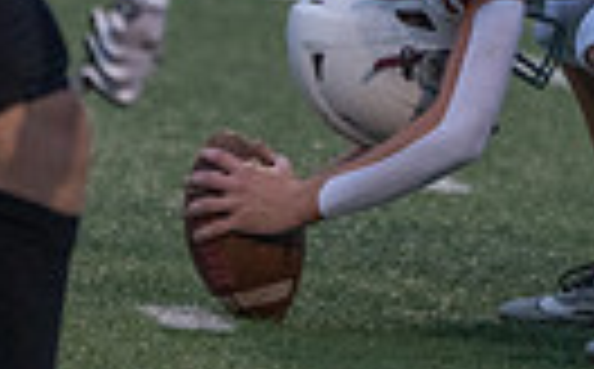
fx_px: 21106
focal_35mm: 1306
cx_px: 742
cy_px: -97
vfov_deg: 1.0
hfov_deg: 1.6
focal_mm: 291
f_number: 5.6
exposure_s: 1/1000
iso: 3200
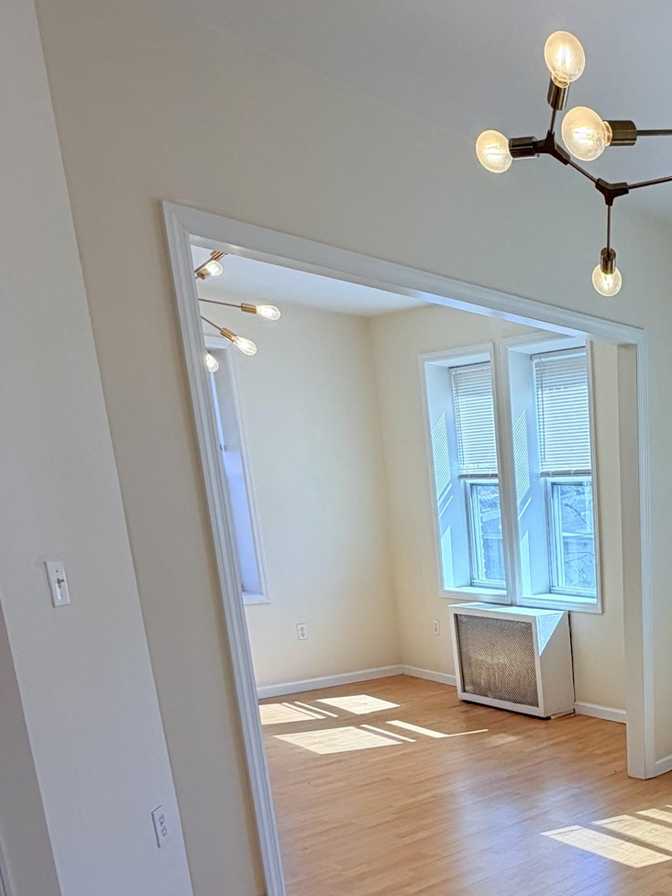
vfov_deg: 51.2
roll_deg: -0.9
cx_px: 790
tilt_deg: -14.6
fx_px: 854
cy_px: 743
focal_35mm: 33
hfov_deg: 34.9
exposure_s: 1/212
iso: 50
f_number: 2.2
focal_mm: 2.22
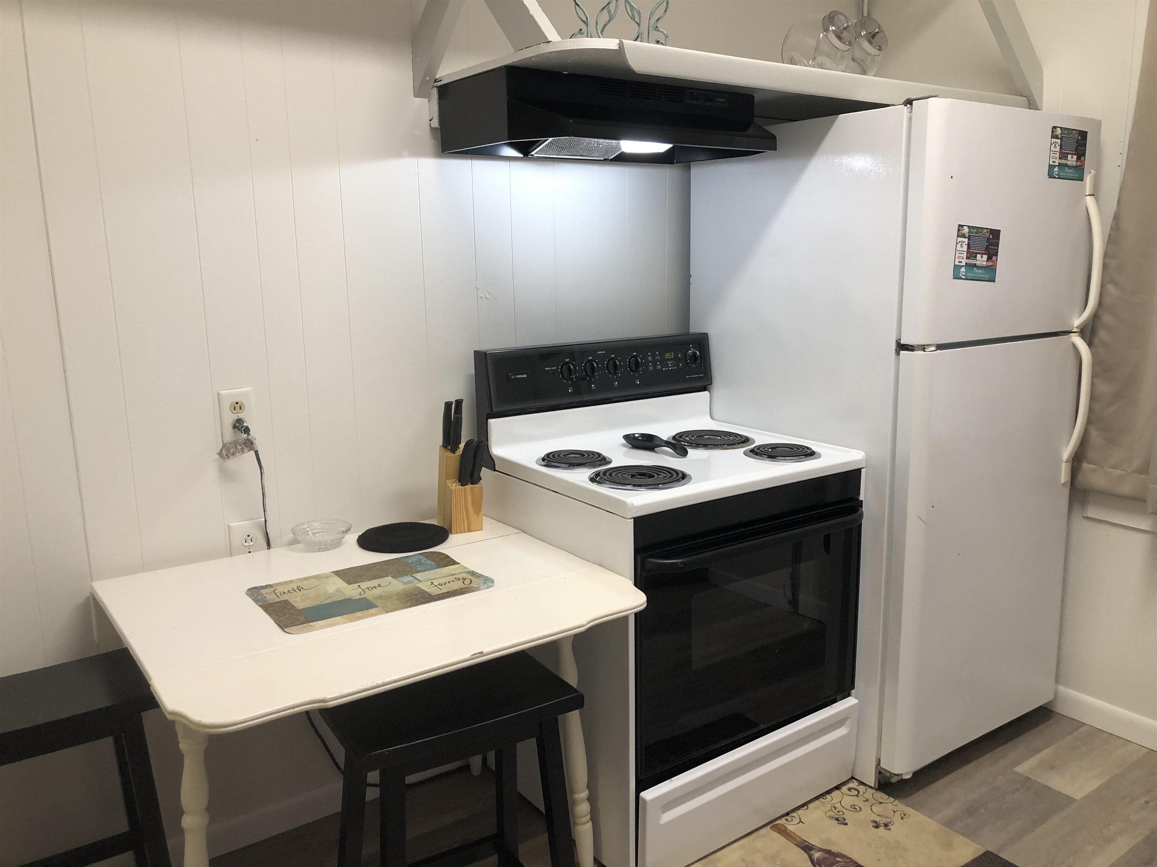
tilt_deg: -12.2
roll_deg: +0.2
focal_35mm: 28
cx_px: 578
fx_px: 936
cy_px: 434
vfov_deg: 49.7
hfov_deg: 63.4
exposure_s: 1/30
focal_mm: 3.99
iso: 40
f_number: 1.8
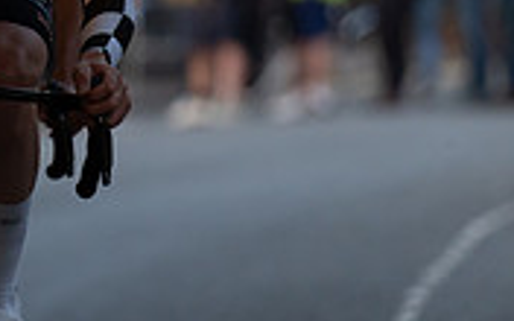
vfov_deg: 1.8
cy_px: 32
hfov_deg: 2.8
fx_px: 10422
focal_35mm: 744
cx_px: 26
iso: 1250
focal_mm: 176
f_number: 2.8
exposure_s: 1/1000
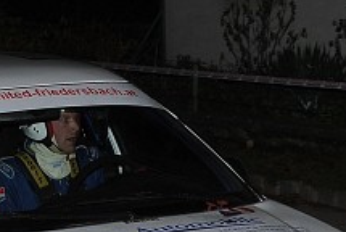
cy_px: 246
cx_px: 74
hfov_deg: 13.1
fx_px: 1498
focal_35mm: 156
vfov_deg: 8.8
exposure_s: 1/20
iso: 200
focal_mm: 31
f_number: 8
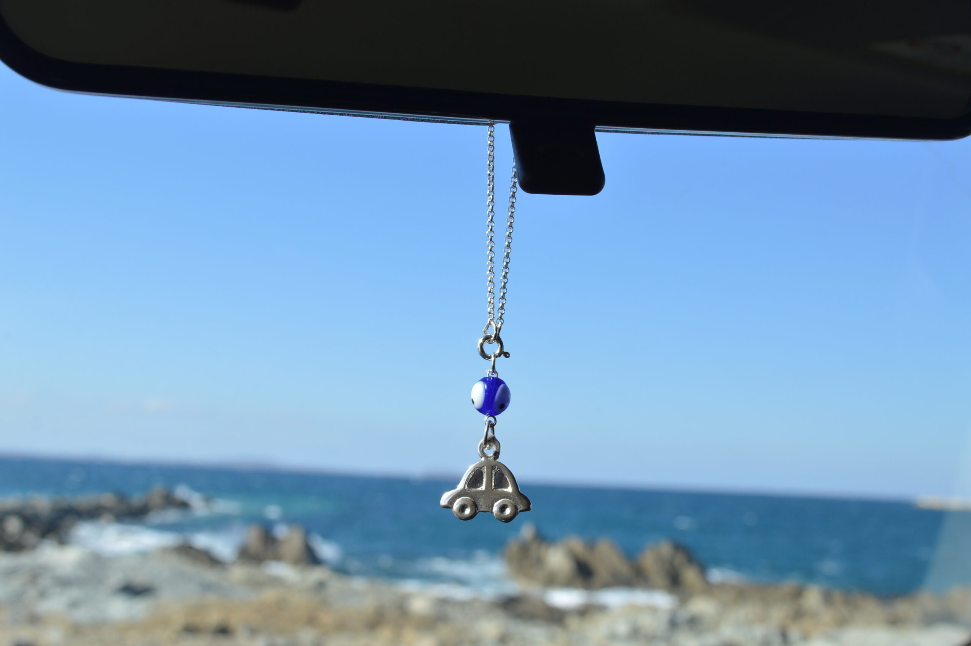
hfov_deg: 49.6
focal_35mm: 39
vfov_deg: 34.1
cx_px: 486
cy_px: 323
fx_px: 1051
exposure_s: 1/125
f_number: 9
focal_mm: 26
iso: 100
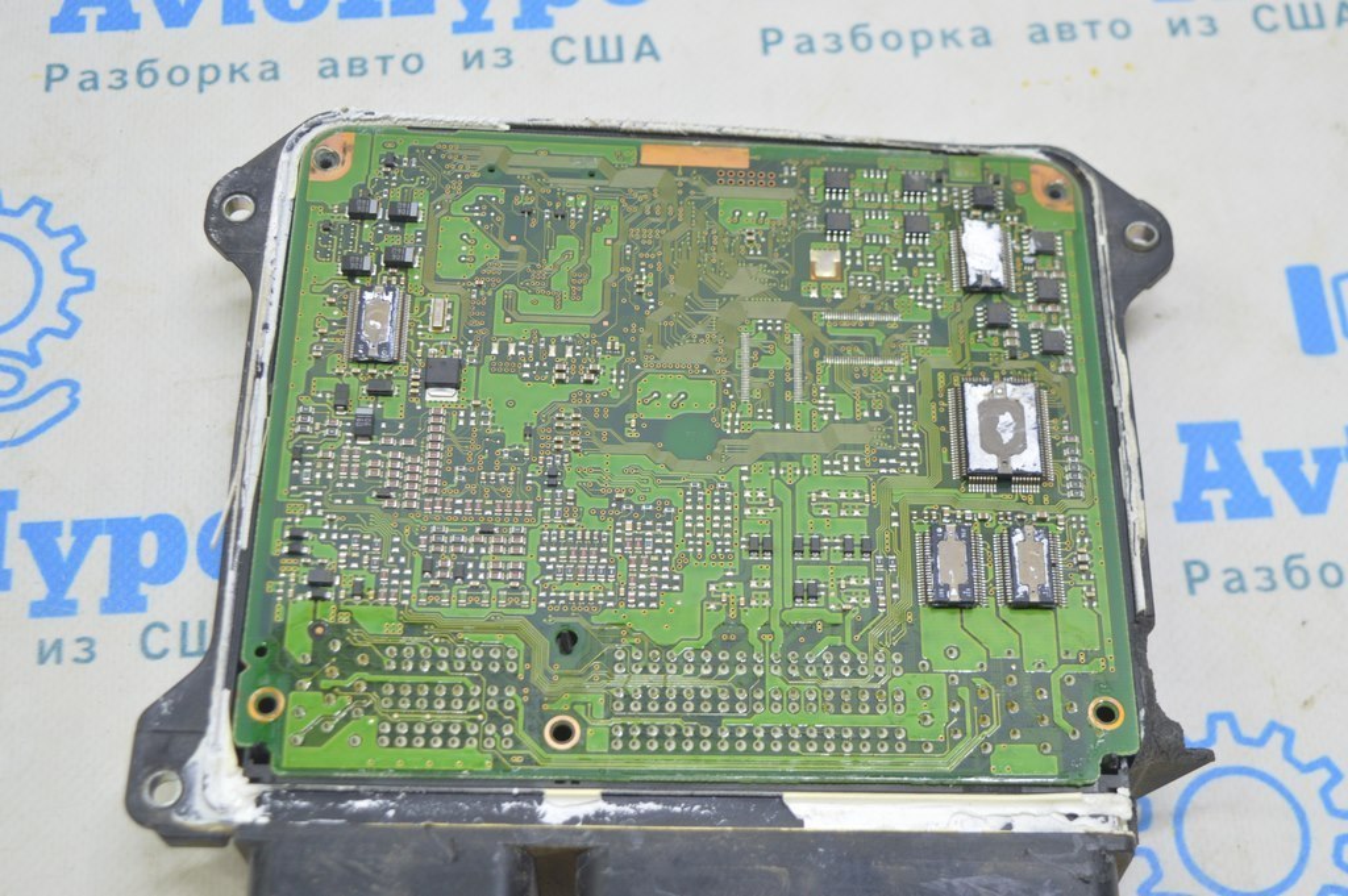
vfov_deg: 25.0
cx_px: 674
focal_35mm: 54
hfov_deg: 36.9
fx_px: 2020
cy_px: 448
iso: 400
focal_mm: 36
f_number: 5.6
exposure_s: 1/20
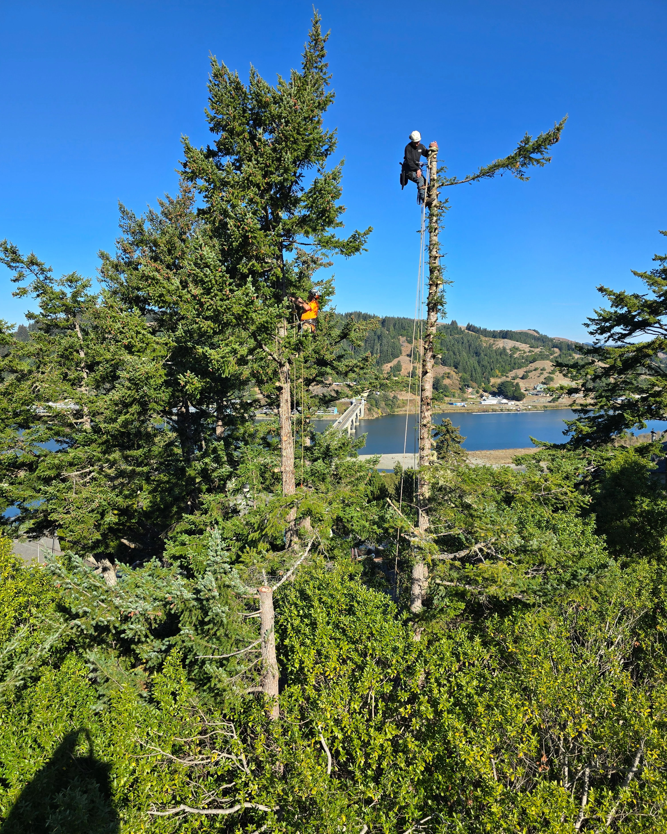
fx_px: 592
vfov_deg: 70.3
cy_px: 408
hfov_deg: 58.8
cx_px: 334
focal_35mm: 24
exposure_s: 1/617
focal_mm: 6.3
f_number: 1.7
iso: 12
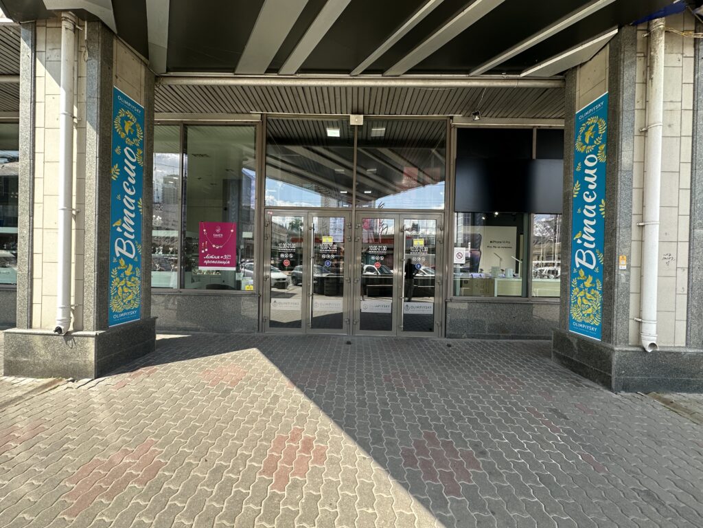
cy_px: 264
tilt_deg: -0.4
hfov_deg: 102.1
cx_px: 352
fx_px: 284
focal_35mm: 14
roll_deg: -1.4
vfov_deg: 85.7
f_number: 2.2
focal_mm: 2.22
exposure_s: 1/282
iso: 40
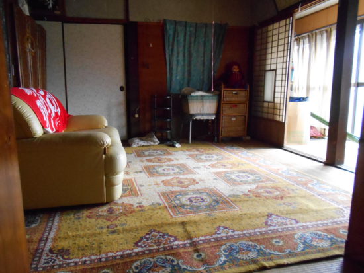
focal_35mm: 26
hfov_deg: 67.3
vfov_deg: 53.1
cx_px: 182
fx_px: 274
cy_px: 136
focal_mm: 4.6
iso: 800
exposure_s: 1/80
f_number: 3.2
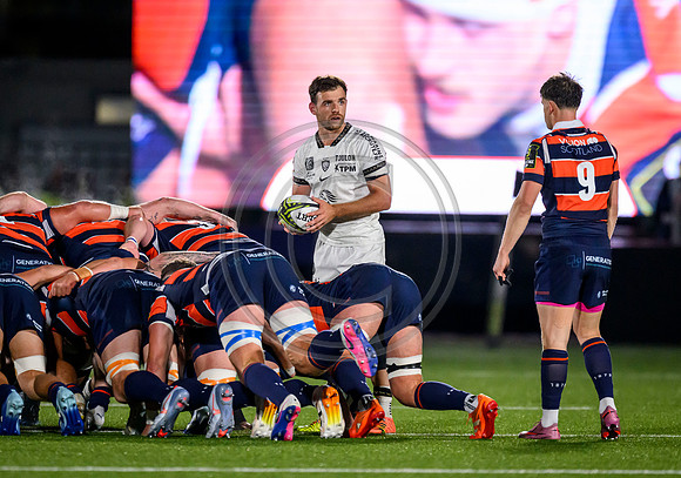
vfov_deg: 1.9
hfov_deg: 2.7
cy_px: 241
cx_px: 313
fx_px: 14524
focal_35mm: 755
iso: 6400
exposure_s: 1/1600
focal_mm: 560
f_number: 4
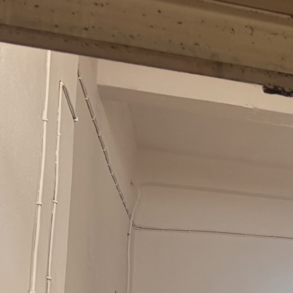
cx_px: 536
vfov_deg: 19.5
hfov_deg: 16.7
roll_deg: +1.8
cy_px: 329
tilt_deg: +7.4
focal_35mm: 85
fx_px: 814
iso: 125
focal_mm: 6.76
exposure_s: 1/121
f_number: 1.78
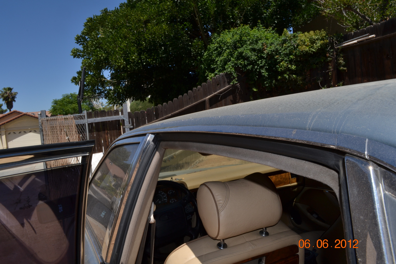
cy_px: 132
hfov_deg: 67.4
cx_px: 198
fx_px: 297
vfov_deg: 47.9
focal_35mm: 27
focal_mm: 18
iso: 100
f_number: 22
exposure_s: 1/60
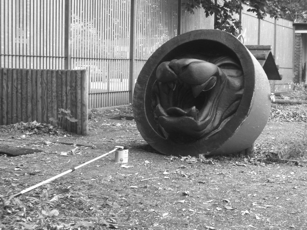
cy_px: 115
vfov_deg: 22.3
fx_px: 585
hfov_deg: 29.4
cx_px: 154
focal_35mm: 66
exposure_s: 1/60
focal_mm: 10.7
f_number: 3.6
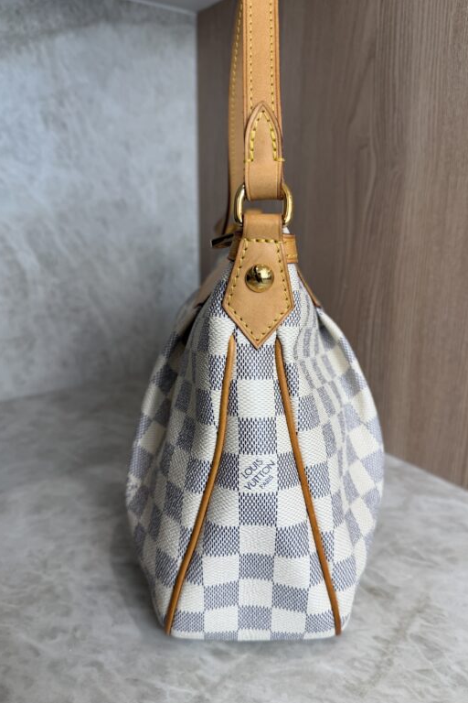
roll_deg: -0.7
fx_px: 507
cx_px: 239
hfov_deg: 49.5
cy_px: 365
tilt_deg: -17.0
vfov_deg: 69.4
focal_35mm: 26
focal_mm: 6.76
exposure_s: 1/120
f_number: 1.78
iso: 64
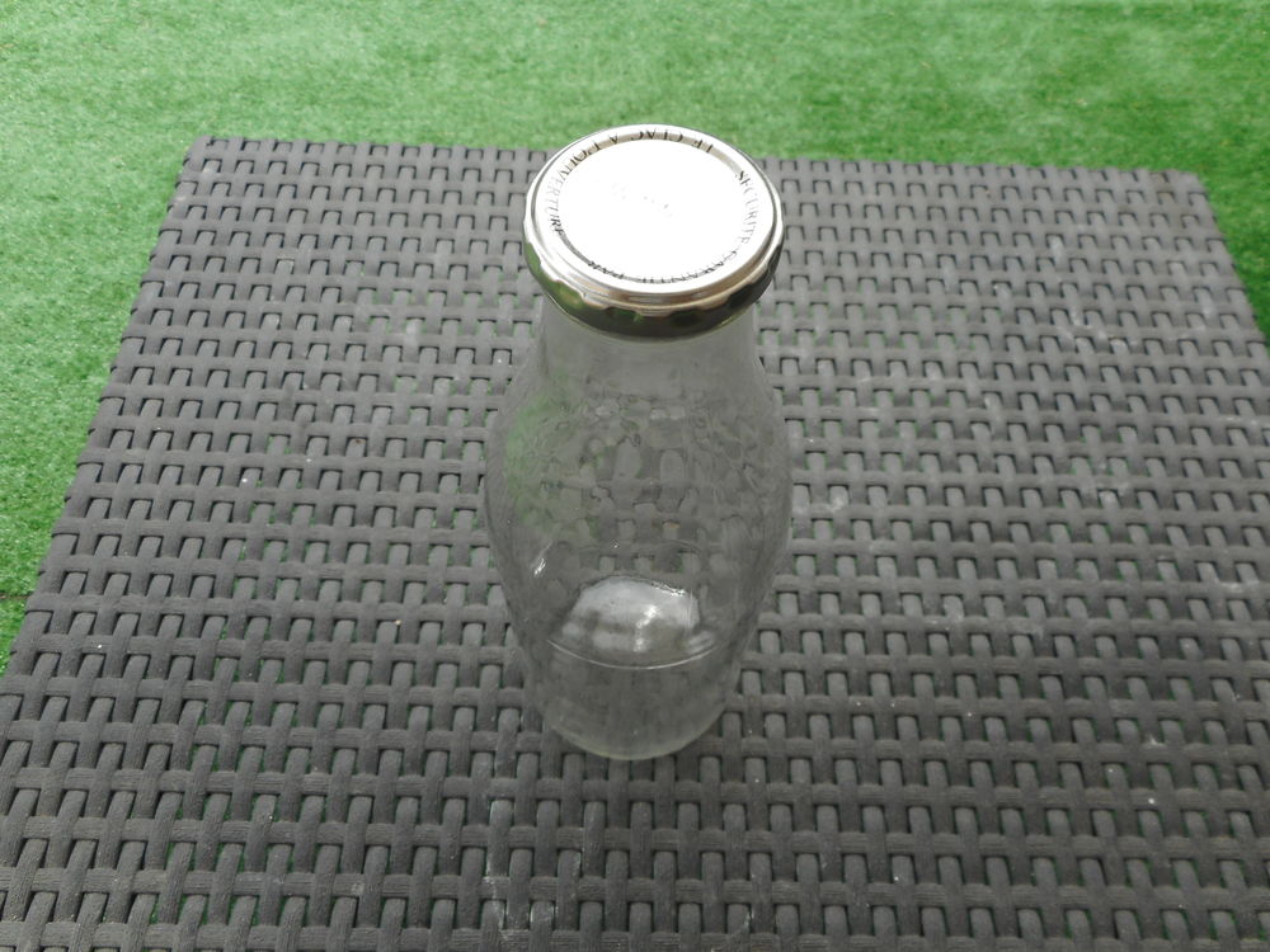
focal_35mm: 25
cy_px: 476
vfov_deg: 54.9
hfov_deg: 69.4
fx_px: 917
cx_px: 635
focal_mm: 4.5
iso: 80
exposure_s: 1/200
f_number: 3.7
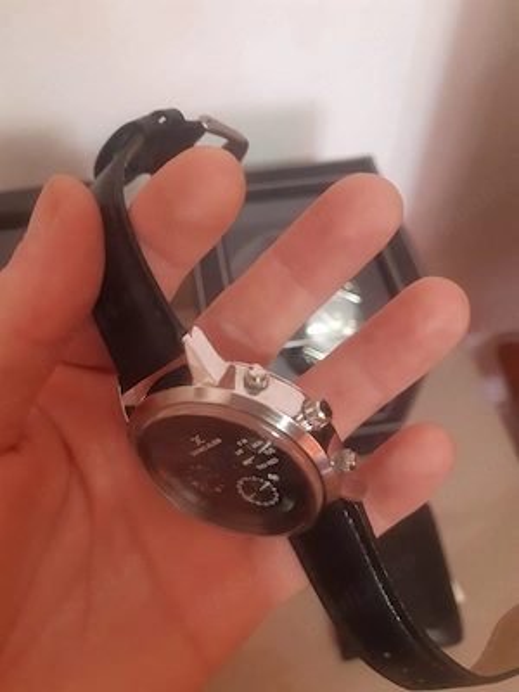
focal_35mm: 26
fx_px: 520
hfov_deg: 53.1
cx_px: 260
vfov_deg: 67.3
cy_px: 346
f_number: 1.7
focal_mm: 3.92
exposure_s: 1/25
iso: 250
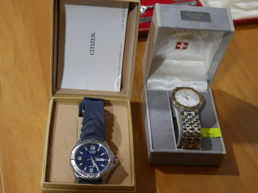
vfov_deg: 25.2
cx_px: 129
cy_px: 96
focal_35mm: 58
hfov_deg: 33.2
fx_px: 432
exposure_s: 1/60
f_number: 5.4
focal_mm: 29
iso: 500
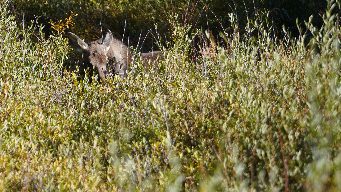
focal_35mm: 689
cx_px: 118
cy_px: 87
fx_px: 6229
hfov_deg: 3.1
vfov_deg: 1.8
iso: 250
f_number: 5.6
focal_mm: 400
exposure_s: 1/500
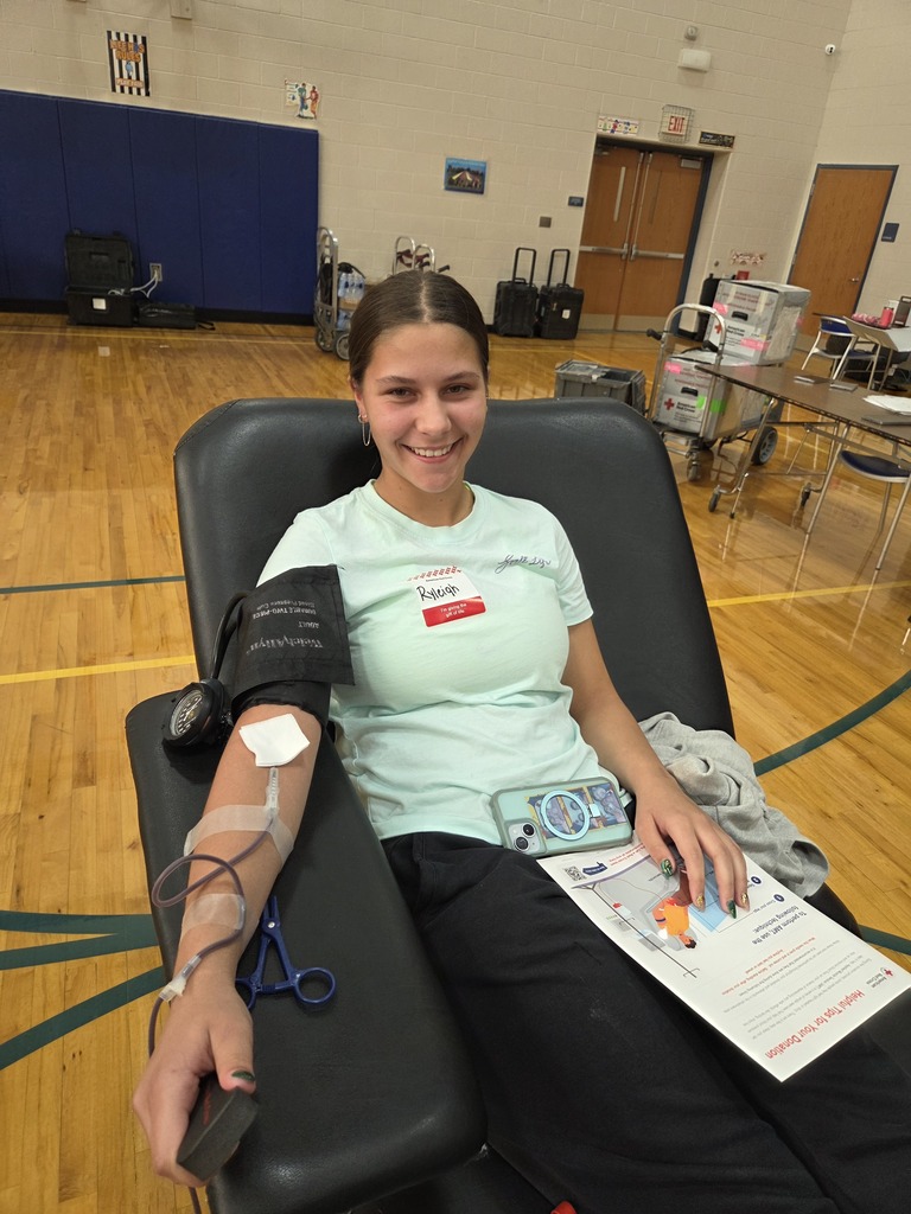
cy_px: 607
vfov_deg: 73.9
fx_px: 807
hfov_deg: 58.9
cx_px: 456
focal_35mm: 23
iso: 125
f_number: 1.8
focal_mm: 5.4
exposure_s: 1/120
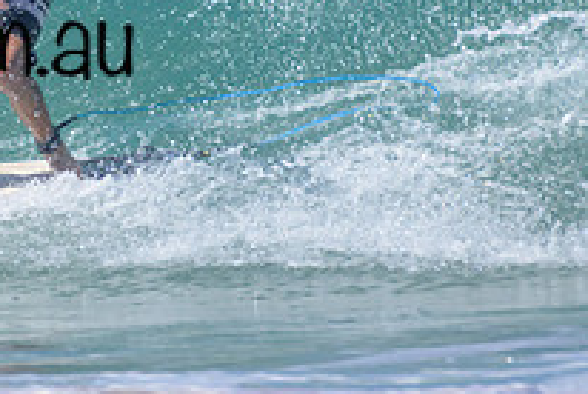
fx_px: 45994
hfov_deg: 0.7
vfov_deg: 0.5
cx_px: -168
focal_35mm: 2812
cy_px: 10
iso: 1250
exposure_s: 1/2000
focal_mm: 1000
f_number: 11
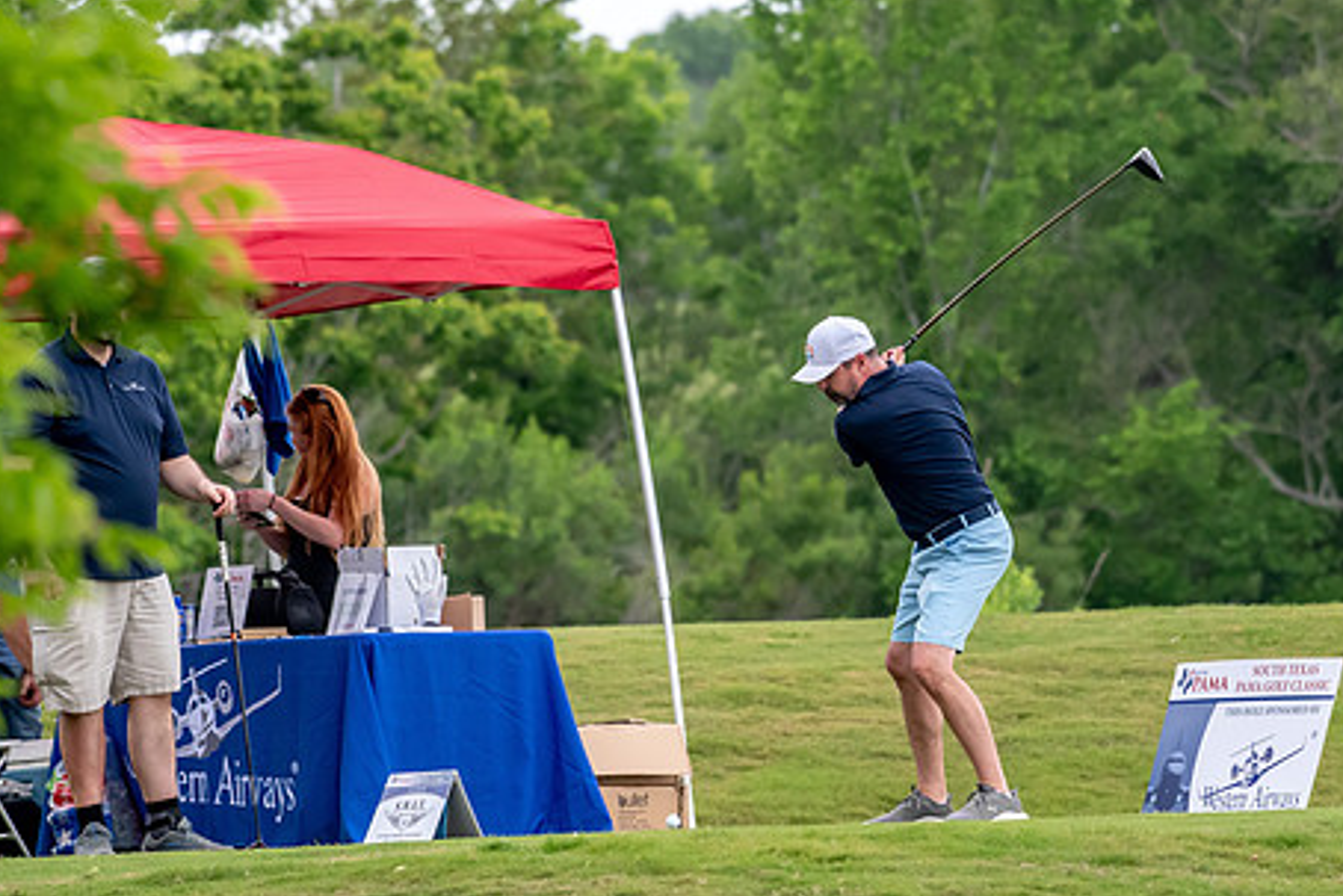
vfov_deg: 2.7
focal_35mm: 517
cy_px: 439
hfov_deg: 4.0
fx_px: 19292
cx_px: 837
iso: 1600
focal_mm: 270
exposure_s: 1/2000
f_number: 5.6
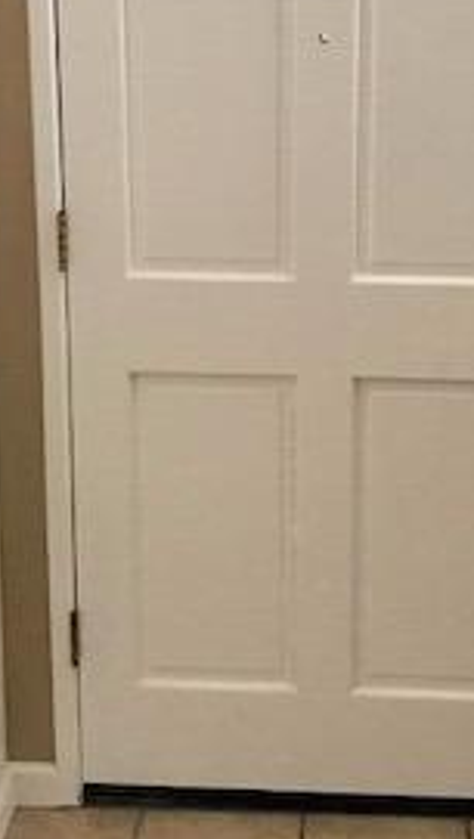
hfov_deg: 16.8
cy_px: 306
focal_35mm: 72
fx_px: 1604
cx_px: 248
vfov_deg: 29.2
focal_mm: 3.99
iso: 50
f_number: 1.8
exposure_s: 1/16
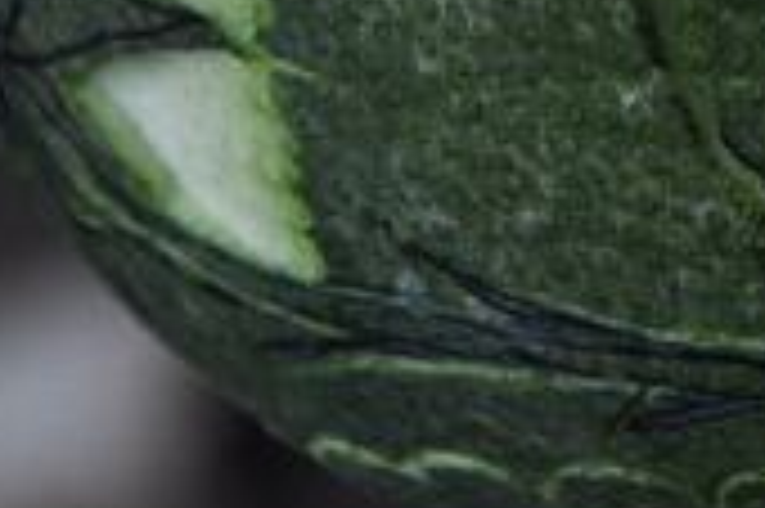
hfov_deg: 3.9
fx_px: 11230
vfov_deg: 2.6
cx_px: 868
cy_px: -654
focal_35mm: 529
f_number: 5
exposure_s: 1/250
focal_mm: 50
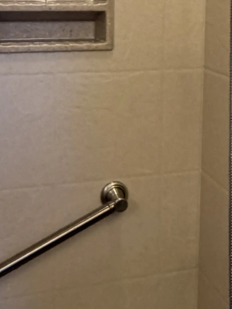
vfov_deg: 30.5
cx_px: 156
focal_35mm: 61
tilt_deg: -4.6
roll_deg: -0.7
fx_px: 545
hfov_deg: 23.9
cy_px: 42
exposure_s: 1/60
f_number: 2.2
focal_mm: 2.22
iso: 200
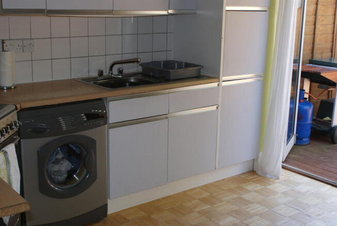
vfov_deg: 29.9
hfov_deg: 43.6
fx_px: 422
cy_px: 113
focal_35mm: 45
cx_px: 168
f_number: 5
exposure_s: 1/80
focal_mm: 30
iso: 250
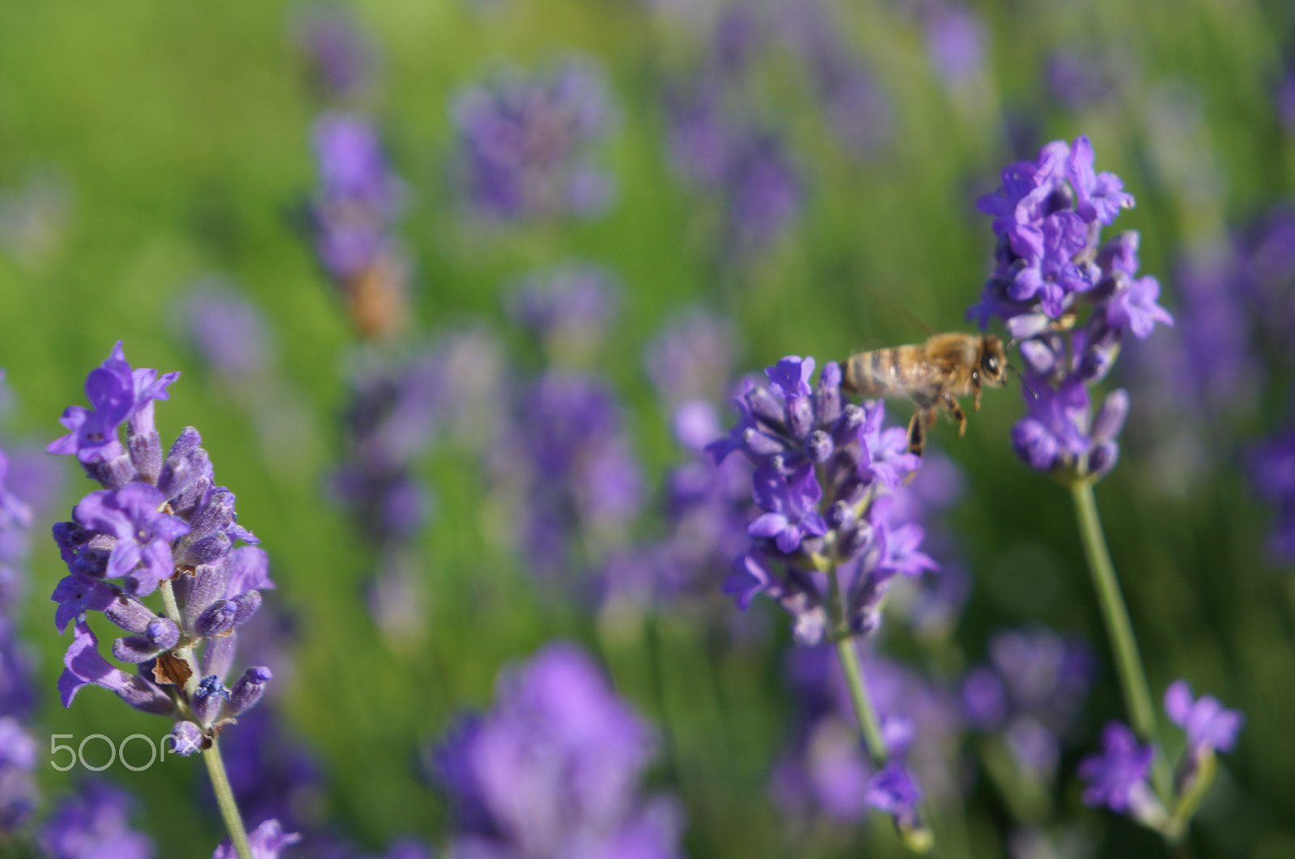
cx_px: 648
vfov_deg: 17.8
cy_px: 430
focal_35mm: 76
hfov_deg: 26.5
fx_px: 2748
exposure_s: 1/500
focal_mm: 51
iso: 200
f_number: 5.6
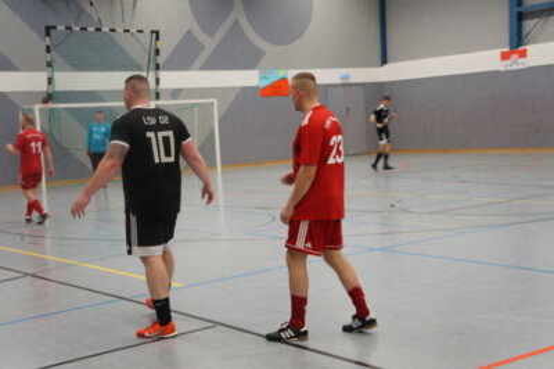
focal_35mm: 56
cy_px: 184
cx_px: 277
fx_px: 853
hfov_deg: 36.0
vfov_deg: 24.4
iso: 800
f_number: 4.5
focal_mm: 37
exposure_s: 1/60
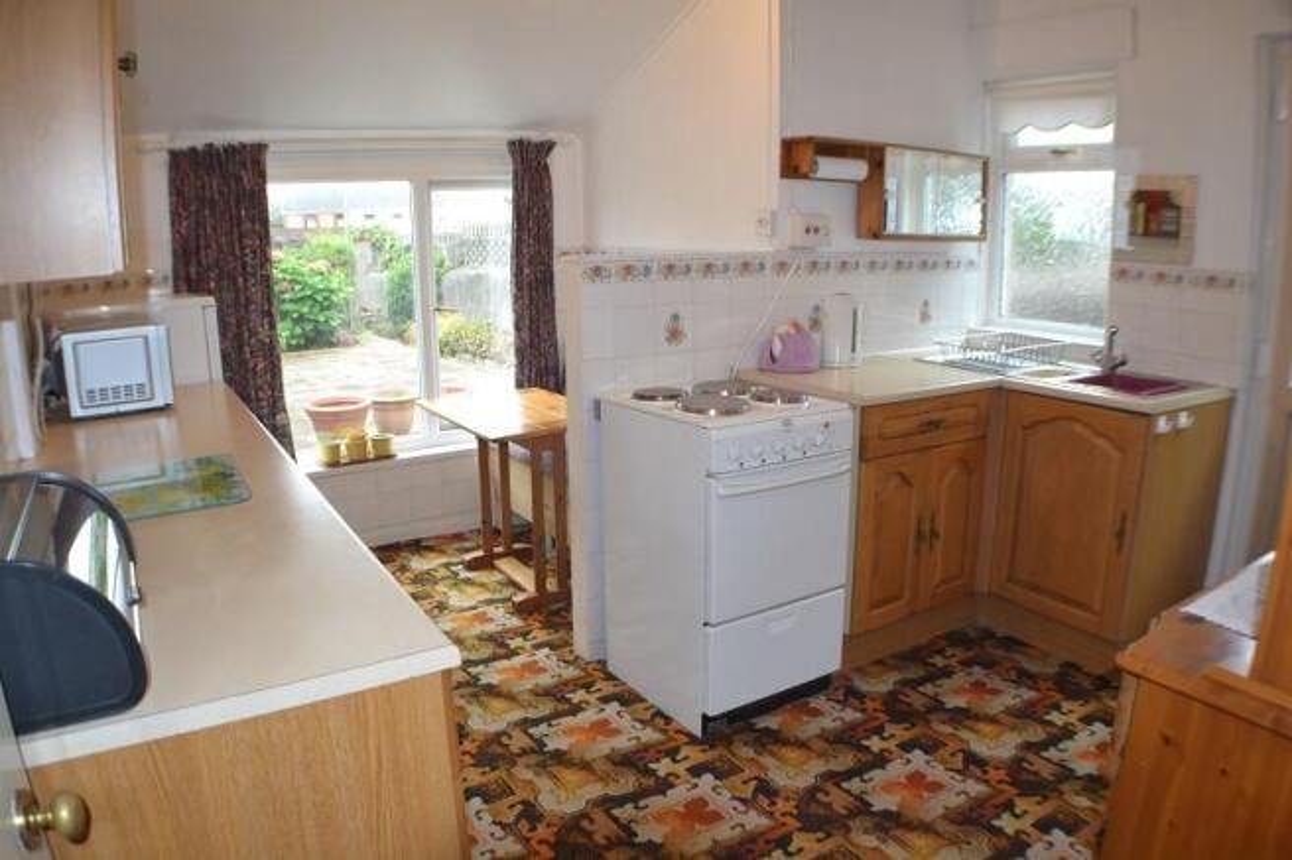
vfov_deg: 39.9
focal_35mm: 33
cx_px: 646
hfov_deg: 57.2
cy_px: 430
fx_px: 1184
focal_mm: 22
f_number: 3.8
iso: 400
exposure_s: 1/80
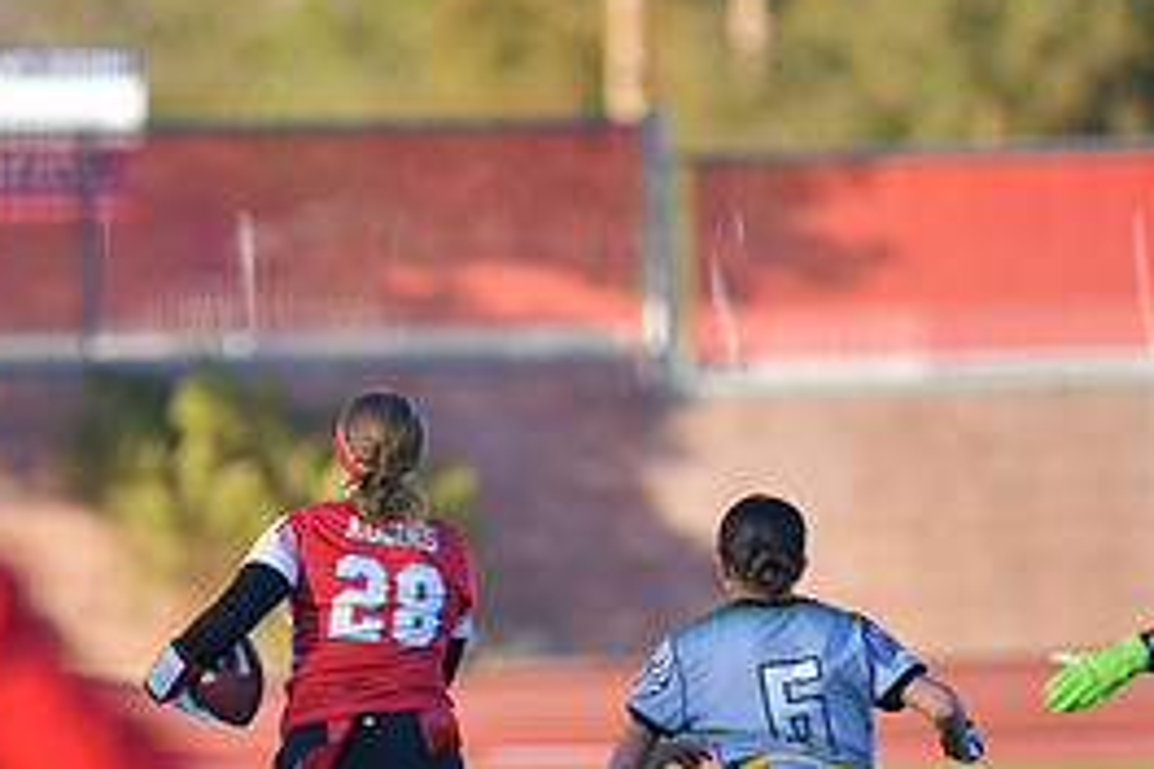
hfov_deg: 3.5
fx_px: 19007
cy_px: 719
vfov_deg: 2.3
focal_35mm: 593
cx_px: 441
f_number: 2.8
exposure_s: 1/800
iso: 110
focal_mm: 270
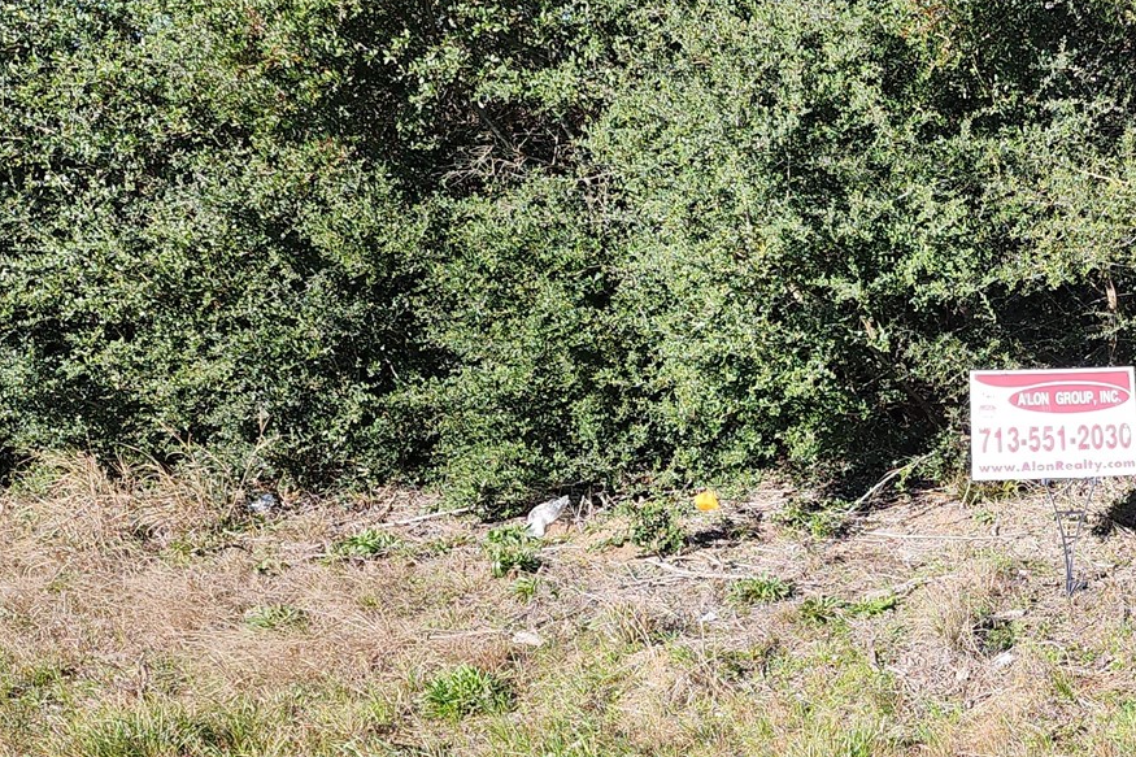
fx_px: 1767
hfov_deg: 32.9
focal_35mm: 56
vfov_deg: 24.2
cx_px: 1115
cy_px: 401
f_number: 1.8
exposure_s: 1/462
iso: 12
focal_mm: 6.4
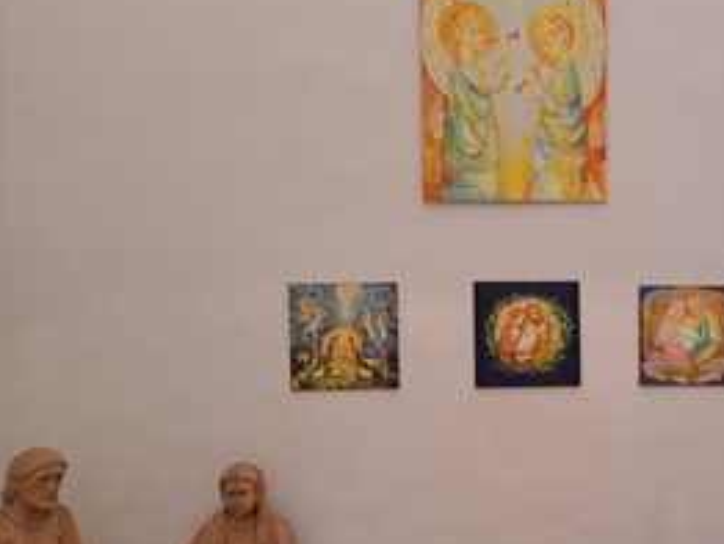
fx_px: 900
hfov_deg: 42.1
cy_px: 384
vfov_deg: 33.2
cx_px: 569
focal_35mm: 43
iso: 250
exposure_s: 1/33
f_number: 1.8
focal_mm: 4.65
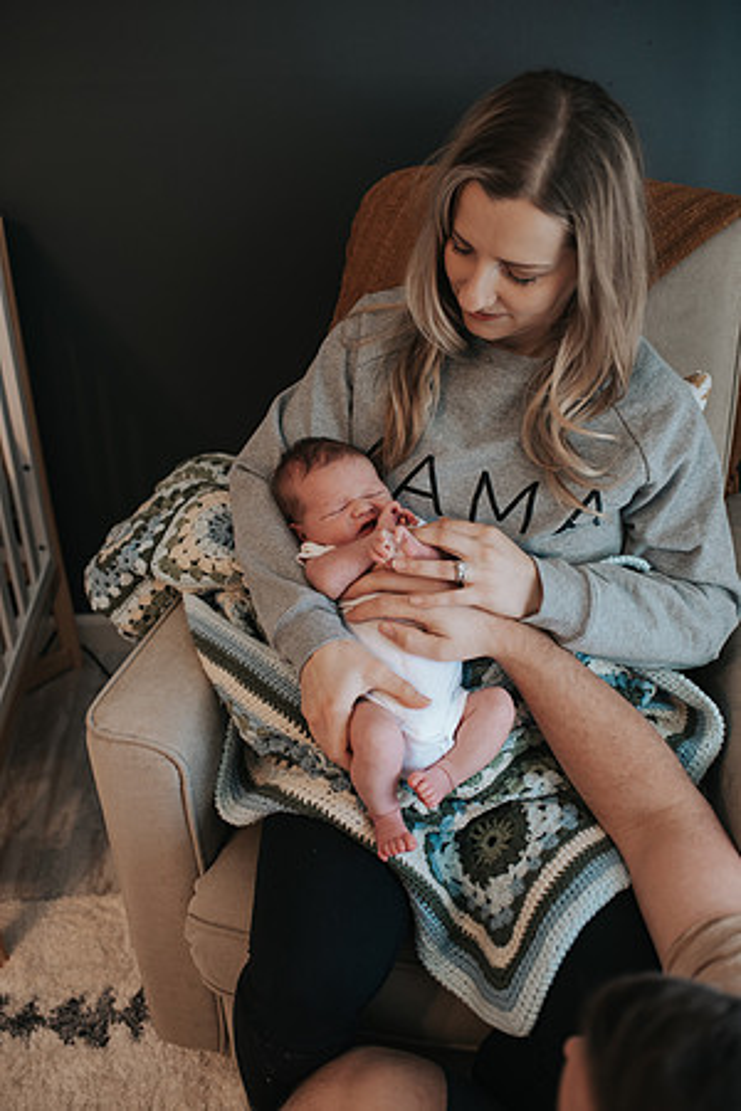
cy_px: 556
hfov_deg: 37.9
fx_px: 1081
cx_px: 370
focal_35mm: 35
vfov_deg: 54.4
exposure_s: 1/250
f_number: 2.8
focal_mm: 35
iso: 1000
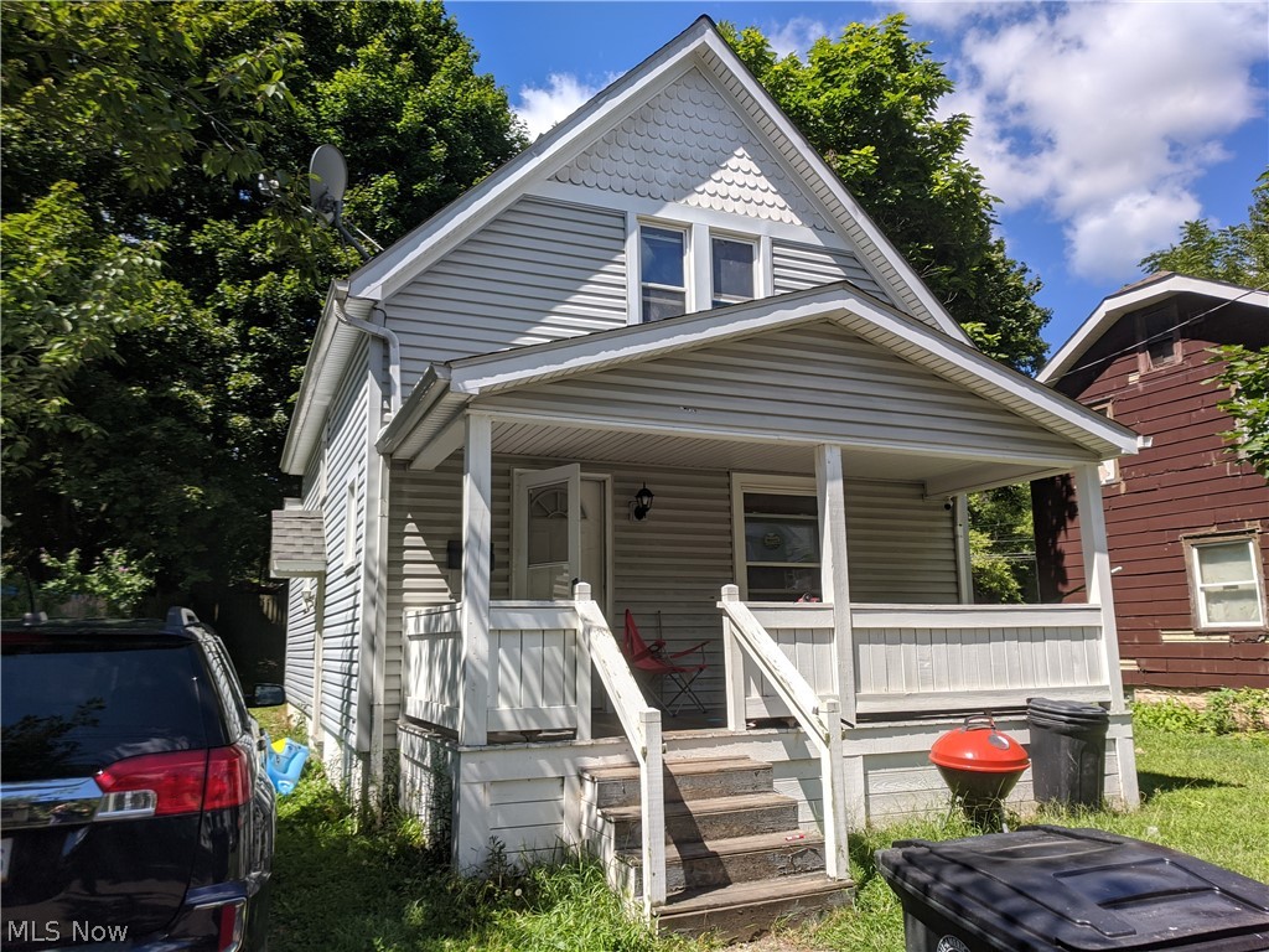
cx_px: 634
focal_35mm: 26
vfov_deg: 53.1
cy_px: 476
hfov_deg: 67.3
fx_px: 953
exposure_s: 1/1825
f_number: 2
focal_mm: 4.67
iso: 47
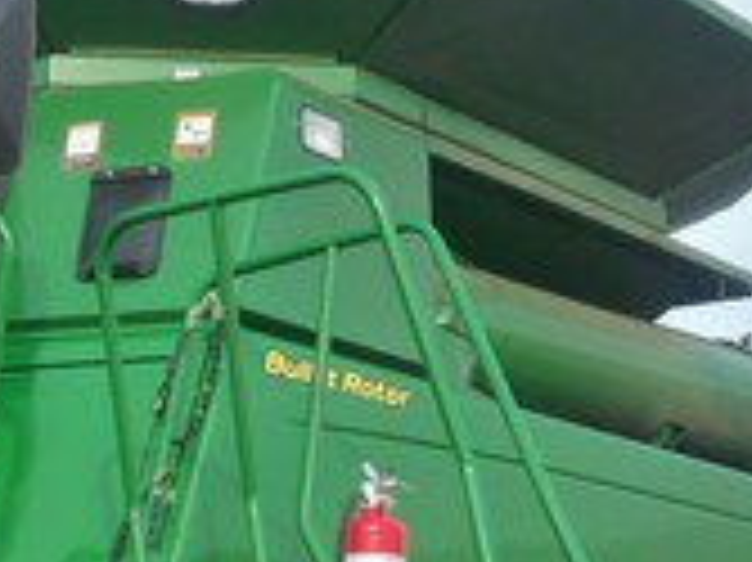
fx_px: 2475
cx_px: -63
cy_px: 598
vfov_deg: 12.8
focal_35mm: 114
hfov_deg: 16.8
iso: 80
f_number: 3.1
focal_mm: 6.3
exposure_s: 1/250
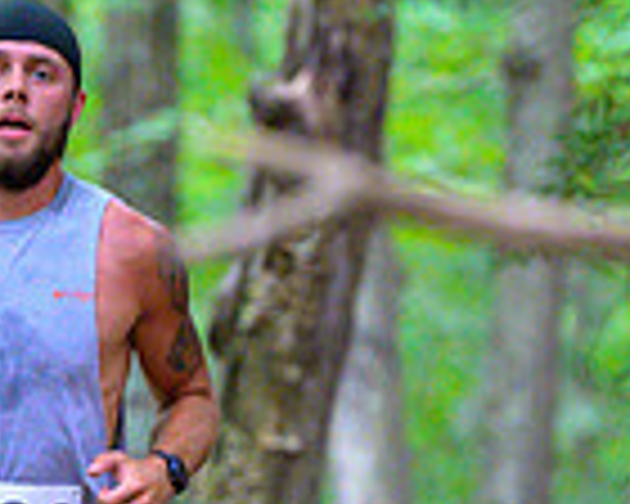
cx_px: 184
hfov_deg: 2.5
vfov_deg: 2.0
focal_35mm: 776
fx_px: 14469
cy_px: 356
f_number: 4
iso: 8000
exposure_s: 1/250
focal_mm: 200
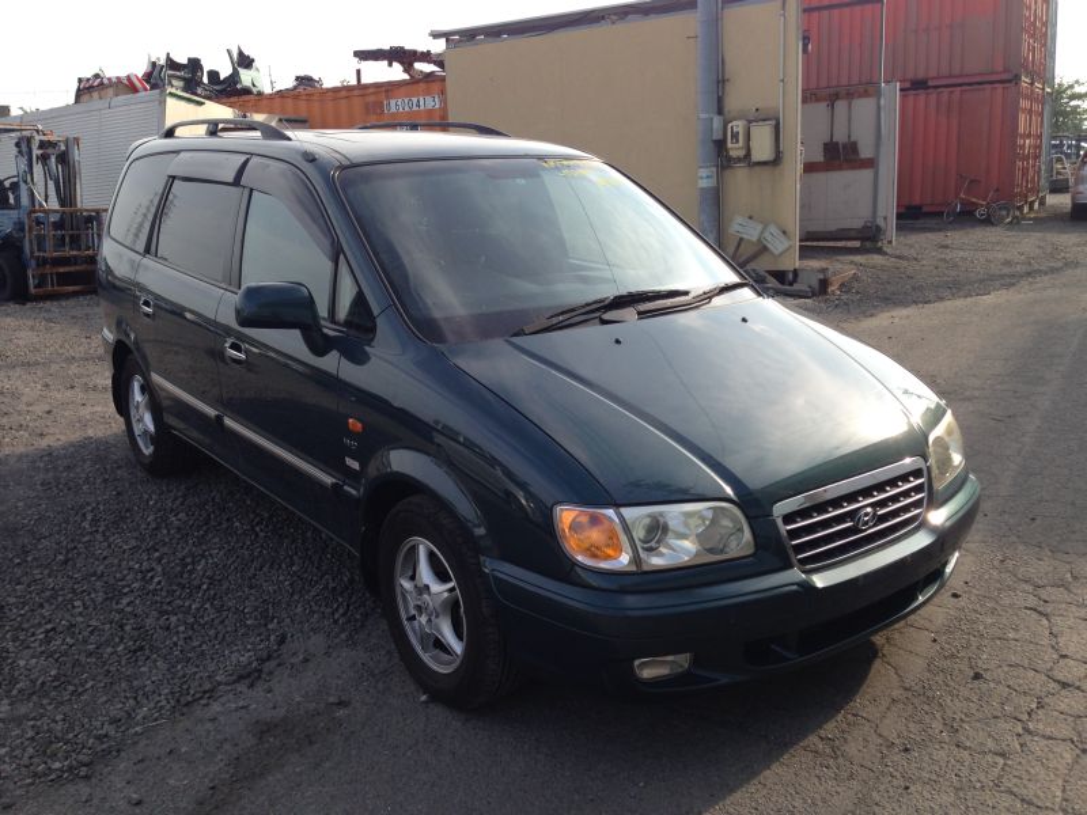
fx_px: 1036
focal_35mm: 33
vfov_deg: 42.9
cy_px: 408
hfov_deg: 55.4
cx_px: 544
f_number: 2.4
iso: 50
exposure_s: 1/547
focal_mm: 4.12
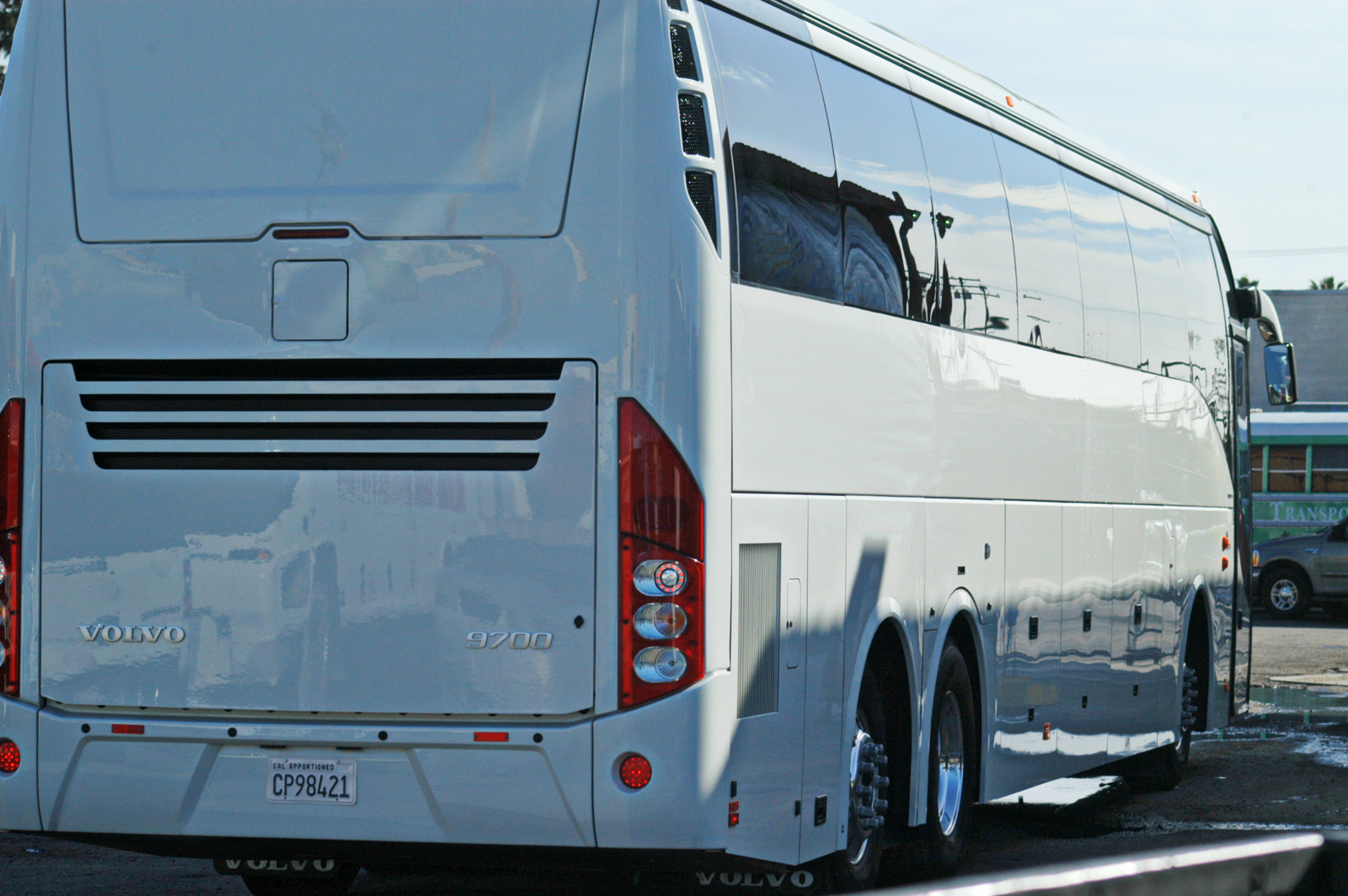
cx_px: 674
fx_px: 3928
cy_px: 448
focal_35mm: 105
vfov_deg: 13.0
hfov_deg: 19.5
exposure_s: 1/1250
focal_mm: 70
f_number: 7.1
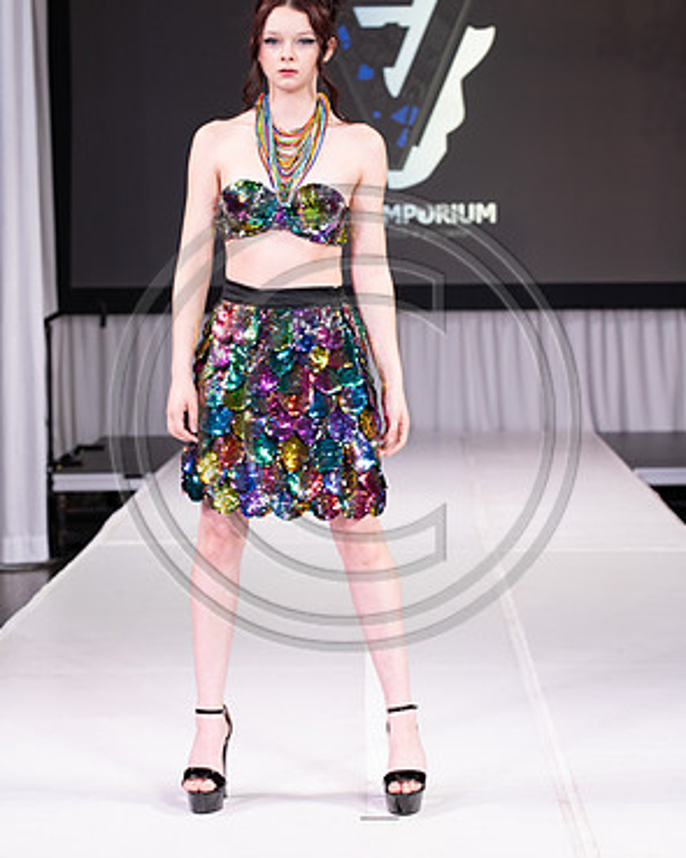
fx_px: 2615
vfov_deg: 18.6
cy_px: 419
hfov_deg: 14.9
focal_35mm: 103
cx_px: 345
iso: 2000
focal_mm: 90
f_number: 5.6
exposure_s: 1/400
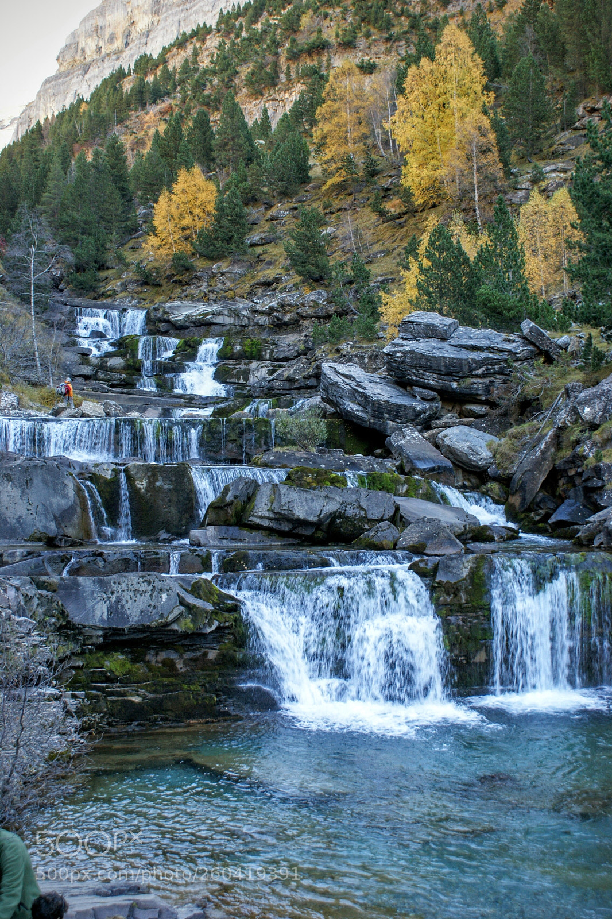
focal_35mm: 42
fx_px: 1071
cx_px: 306
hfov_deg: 31.9
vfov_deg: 46.4
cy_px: 460
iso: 200
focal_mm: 28
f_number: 5
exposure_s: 1/50
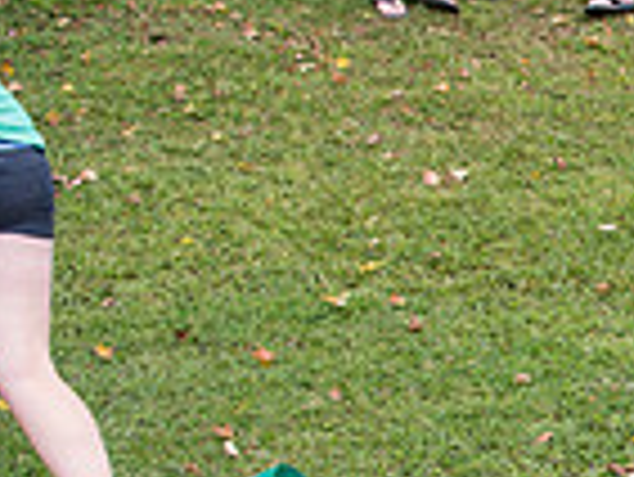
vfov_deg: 14.8
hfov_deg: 16.5
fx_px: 1741
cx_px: 1210
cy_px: 637
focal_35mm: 95
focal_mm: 24
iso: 640
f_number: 5
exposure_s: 1/400
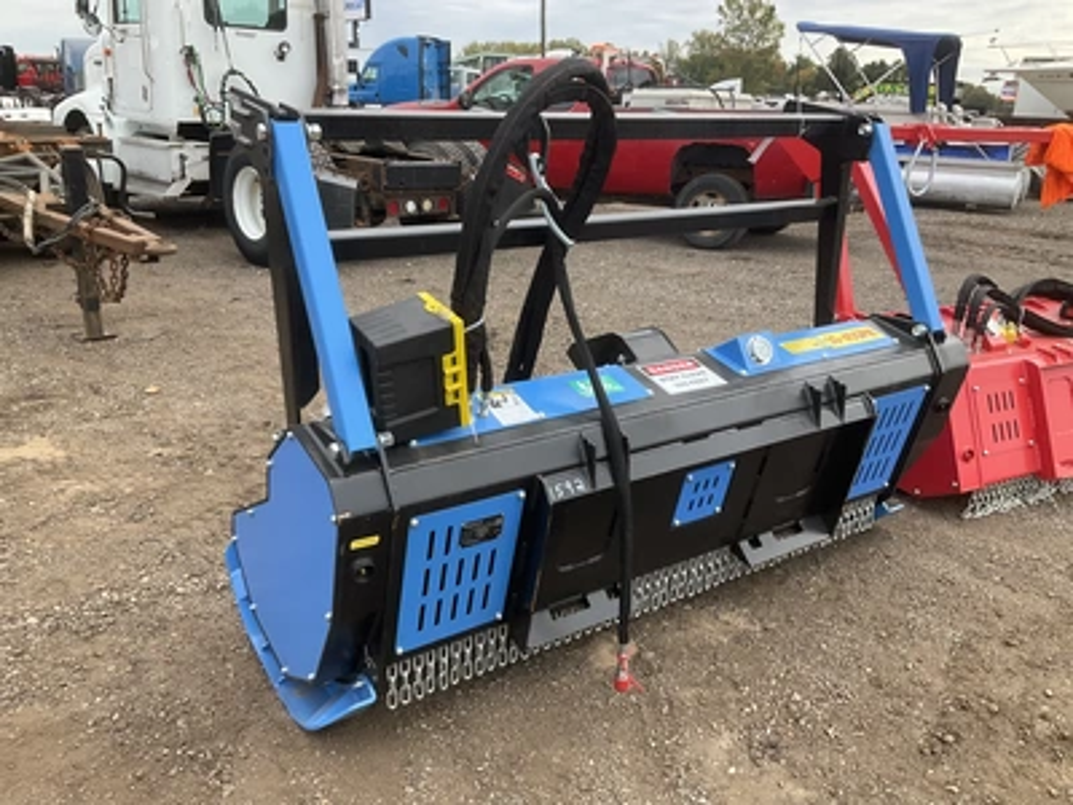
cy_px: 402
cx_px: 536
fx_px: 899
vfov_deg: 48.2
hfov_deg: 61.7
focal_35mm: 29
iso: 25
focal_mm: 3
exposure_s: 1/556
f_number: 1.8
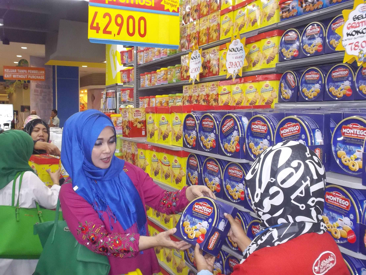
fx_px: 392
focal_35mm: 37
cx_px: 183
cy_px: 138
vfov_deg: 38.7
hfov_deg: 50.1
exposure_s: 1/50
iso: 320
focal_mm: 5.2
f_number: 3.7
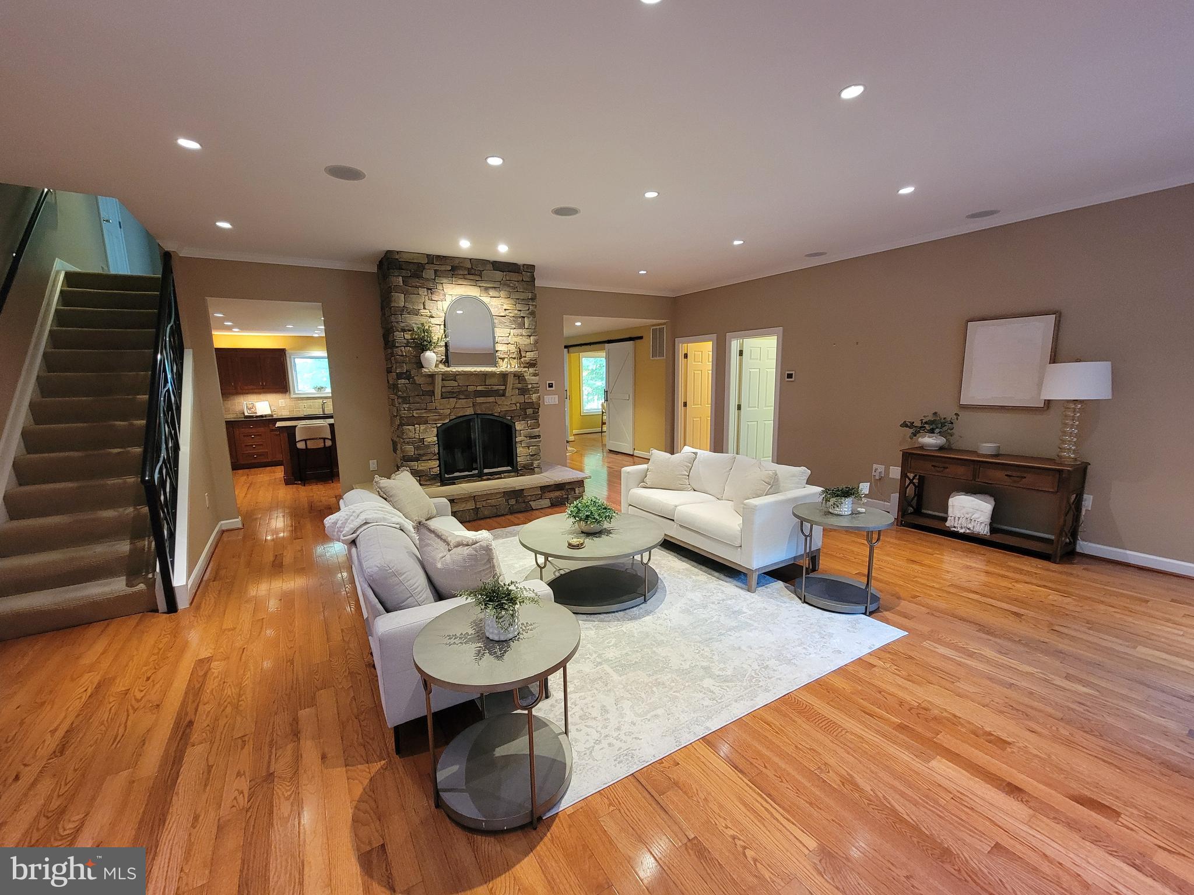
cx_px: 597
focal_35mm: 13
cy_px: 448
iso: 400
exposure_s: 1/30
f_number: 2.2
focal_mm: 2.2
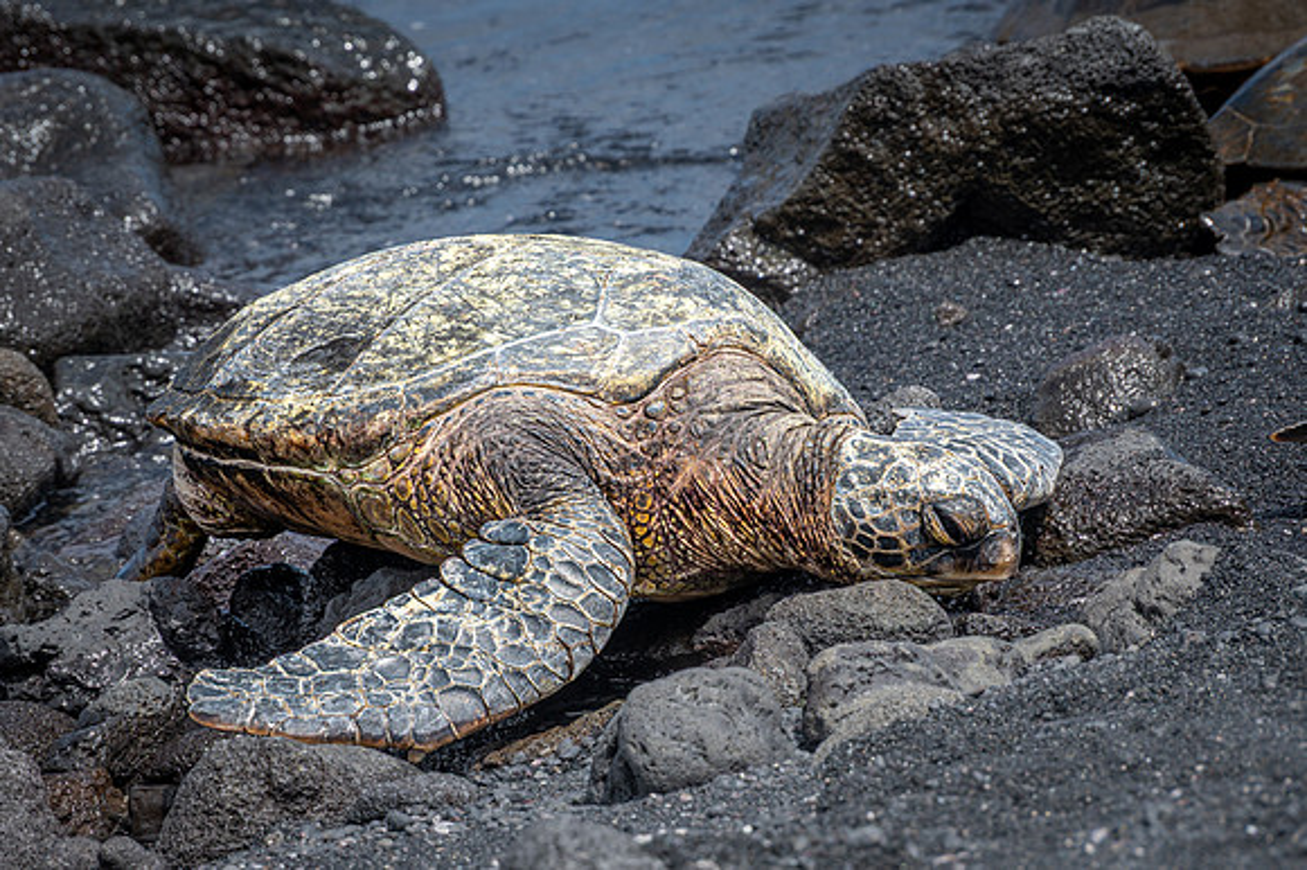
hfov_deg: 3.7
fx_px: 20380
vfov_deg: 2.4
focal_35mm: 562
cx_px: 497
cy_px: 392
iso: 200
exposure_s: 1/160
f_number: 13
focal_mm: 400
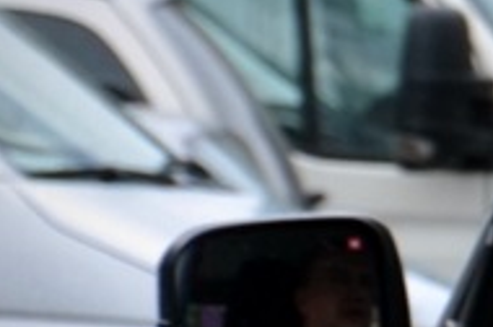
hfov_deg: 3.1
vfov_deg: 2.1
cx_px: 867
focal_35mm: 664
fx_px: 9079
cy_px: 260
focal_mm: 105
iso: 125
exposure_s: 1/250
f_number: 8
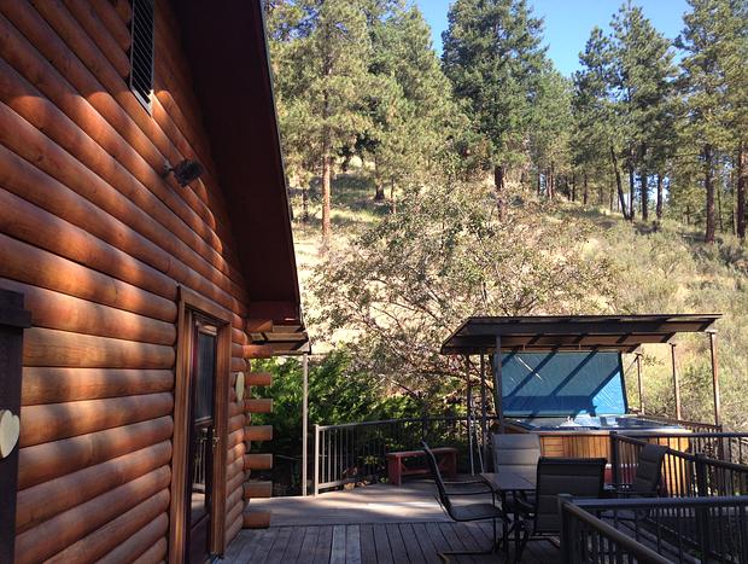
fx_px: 757
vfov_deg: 40.8
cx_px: 374
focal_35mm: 35
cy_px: 282
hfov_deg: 52.6
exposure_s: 1/375
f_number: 2.4
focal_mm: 4.28
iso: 64
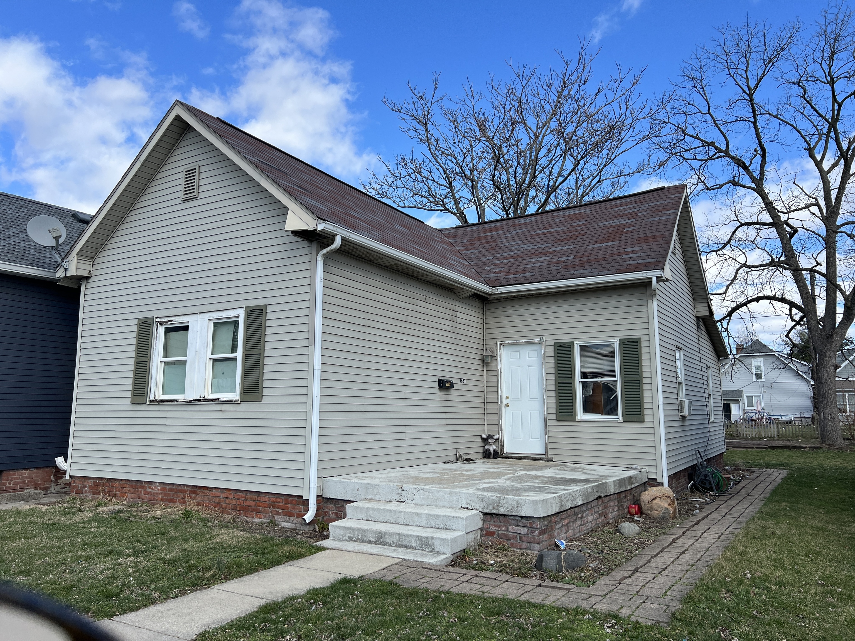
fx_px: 642
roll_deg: -0.3
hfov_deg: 67.3
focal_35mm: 26
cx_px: 428
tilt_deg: +8.2
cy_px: 320
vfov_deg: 53.1
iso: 50
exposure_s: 1/2513
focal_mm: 5.7
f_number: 1.5
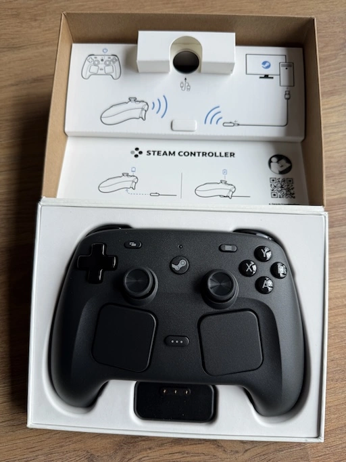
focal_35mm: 24
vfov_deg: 71.6
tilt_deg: -72.8
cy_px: 231
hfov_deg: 56.8
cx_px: 173
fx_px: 320
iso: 80
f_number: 1.78
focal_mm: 6.76
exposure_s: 1/1091
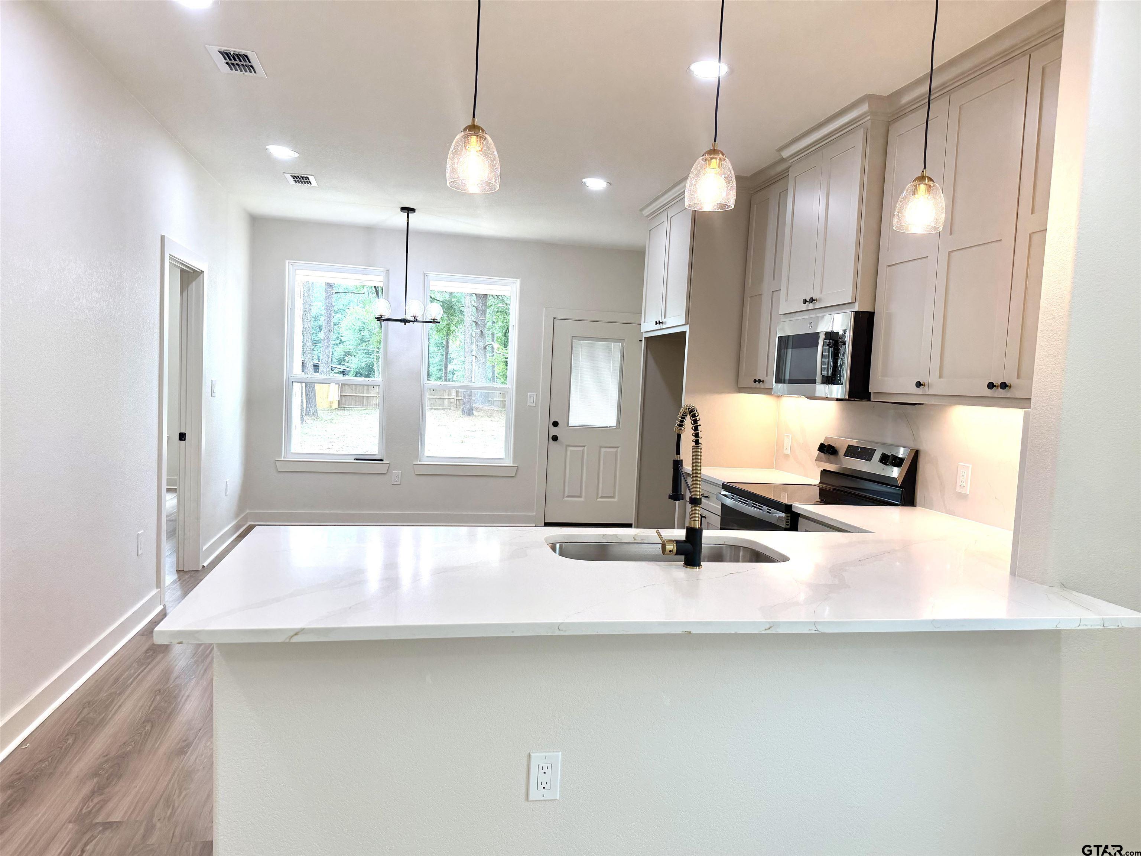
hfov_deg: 71.6
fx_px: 791
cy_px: 428
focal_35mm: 24
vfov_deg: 56.8
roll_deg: -2.8
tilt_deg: -4.4
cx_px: 570
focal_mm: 6.76
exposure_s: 1/180
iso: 100
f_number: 1.78
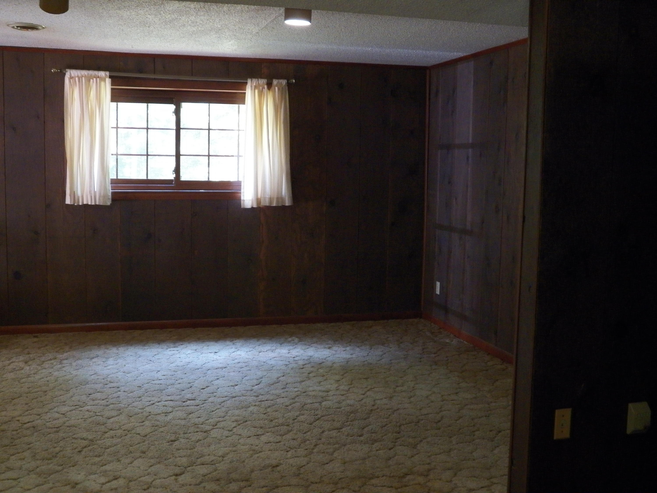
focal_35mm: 40
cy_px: 246
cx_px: 328
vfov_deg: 36.0
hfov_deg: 46.8
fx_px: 759
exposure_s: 1/30
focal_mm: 7.1
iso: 500
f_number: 3.2
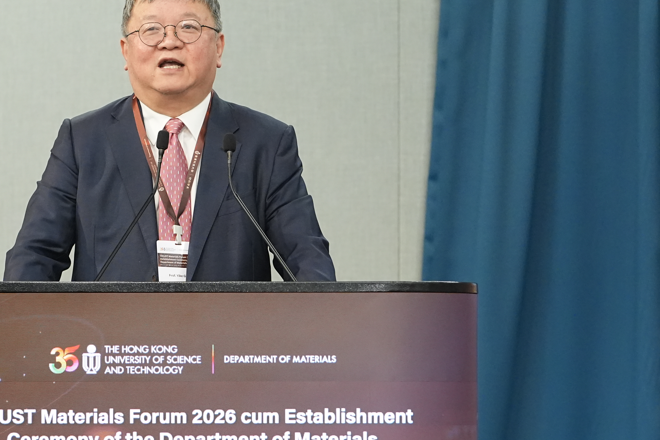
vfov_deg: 4.9
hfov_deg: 7.3
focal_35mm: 281
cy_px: 222
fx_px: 5151
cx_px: 225
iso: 4000
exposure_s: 1/200
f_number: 5
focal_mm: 139
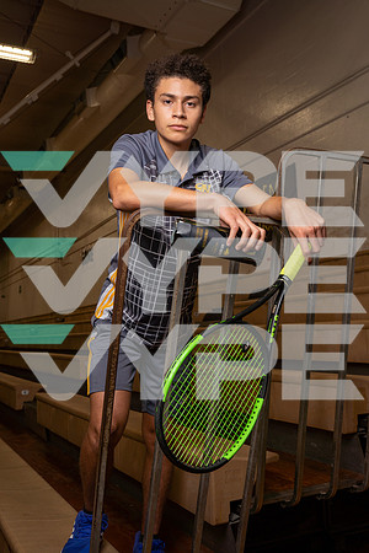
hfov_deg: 35.9
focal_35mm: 37
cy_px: 276
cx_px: 184
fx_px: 569
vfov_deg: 51.9
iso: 250
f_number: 7.1
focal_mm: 37
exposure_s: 1/250
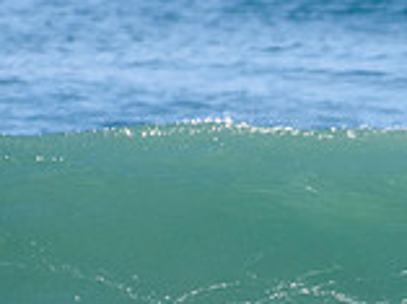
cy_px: 407
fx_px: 31356
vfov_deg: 0.6
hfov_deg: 0.7
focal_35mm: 2673
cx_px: 557
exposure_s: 1/2000
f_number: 5.6
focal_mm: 500
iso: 320
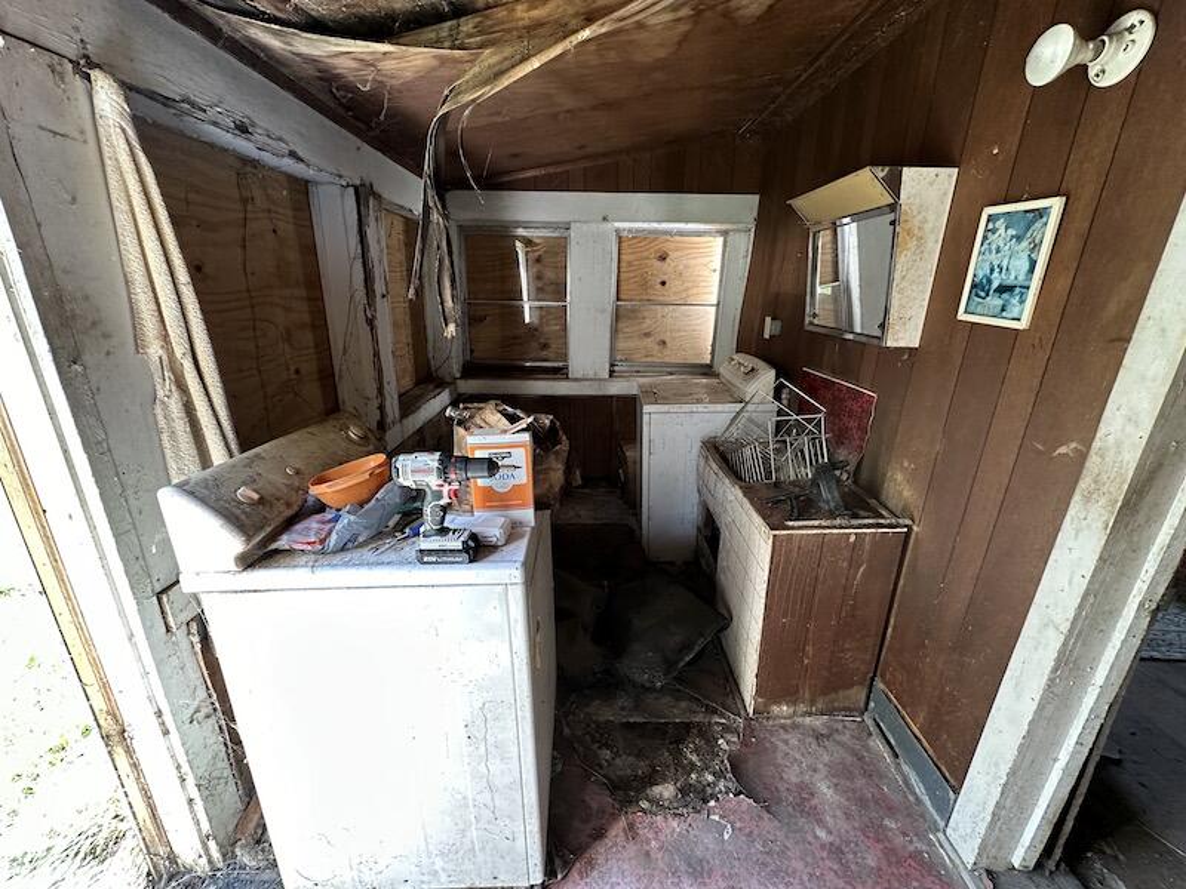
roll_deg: -1.1
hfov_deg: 102.1
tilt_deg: -18.0
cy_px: 444
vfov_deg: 85.7
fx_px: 480
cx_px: 593
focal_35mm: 14
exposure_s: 1/78
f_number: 2.2
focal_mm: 2.22
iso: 320
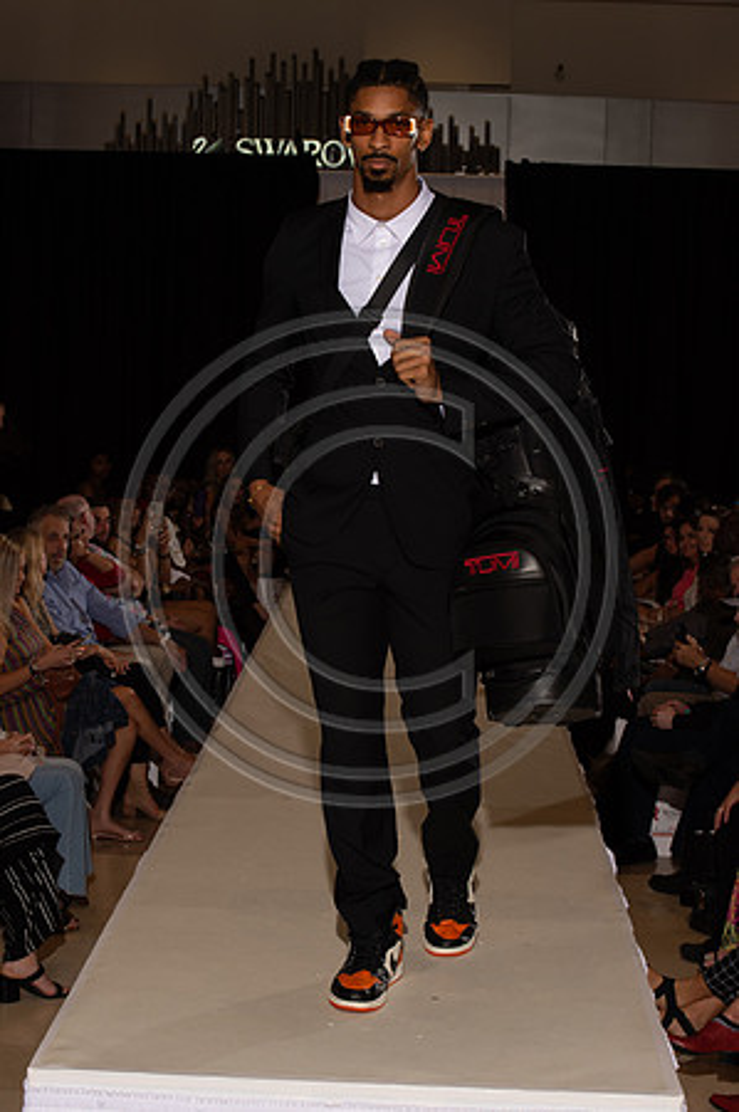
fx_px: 2160
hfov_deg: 19.4
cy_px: 556
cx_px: 370
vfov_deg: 28.9
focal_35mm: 70
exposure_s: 1/250
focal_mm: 70
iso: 800
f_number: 9
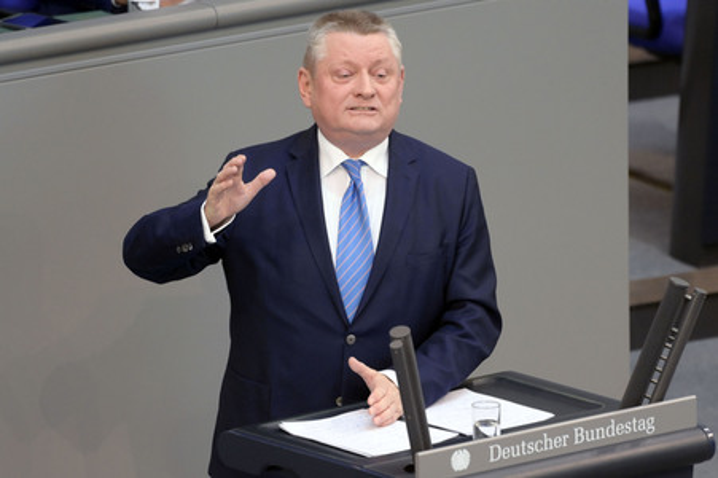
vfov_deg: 3.7
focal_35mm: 370
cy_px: 239
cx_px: 359
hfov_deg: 5.6
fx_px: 7374
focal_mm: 370
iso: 8000
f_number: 5.6
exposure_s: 1/320
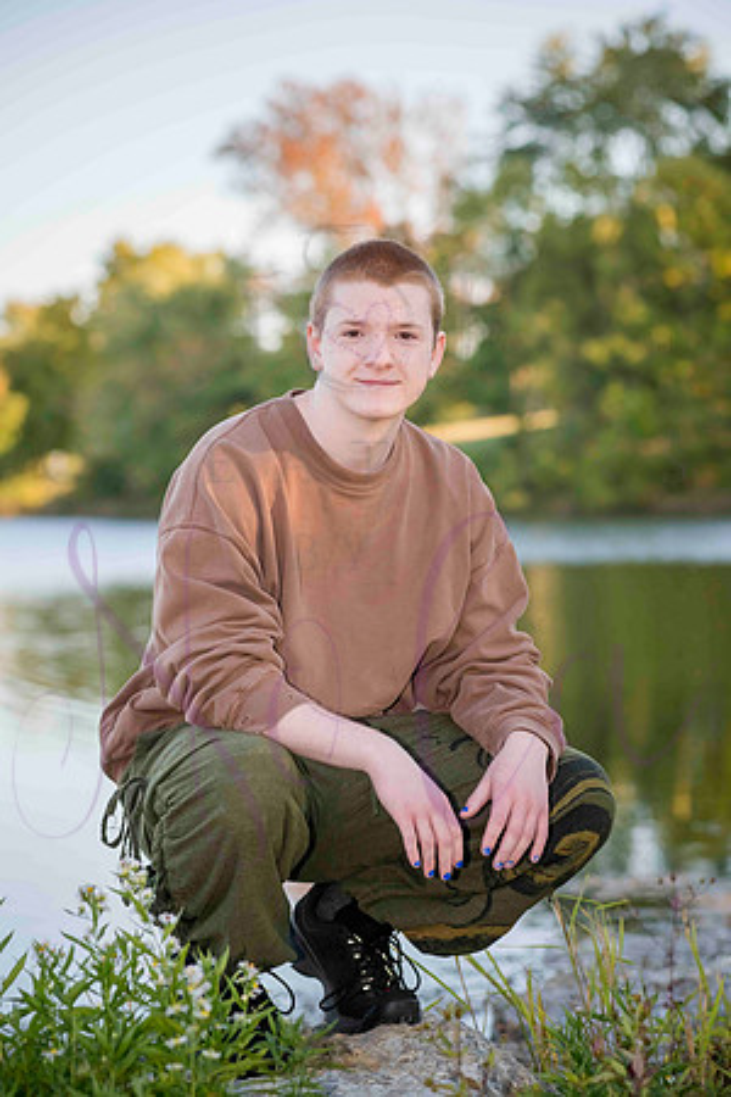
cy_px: 548
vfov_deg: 18.3
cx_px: 366
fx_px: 3411
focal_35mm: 112
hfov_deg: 12.2
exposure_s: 1/640
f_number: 5
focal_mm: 112
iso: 400
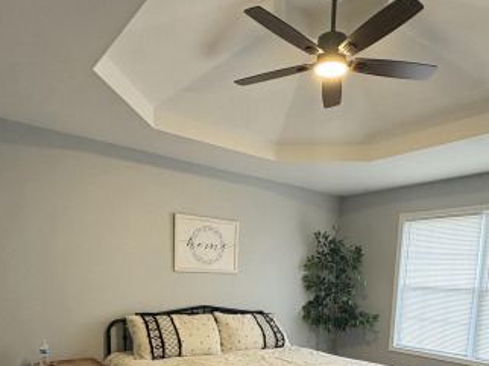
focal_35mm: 29
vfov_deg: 43.3
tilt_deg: -8.4
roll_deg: -2.2
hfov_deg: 61.6
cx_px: 267
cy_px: 340
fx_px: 409
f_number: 2.2
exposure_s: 1/60
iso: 250
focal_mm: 2.22
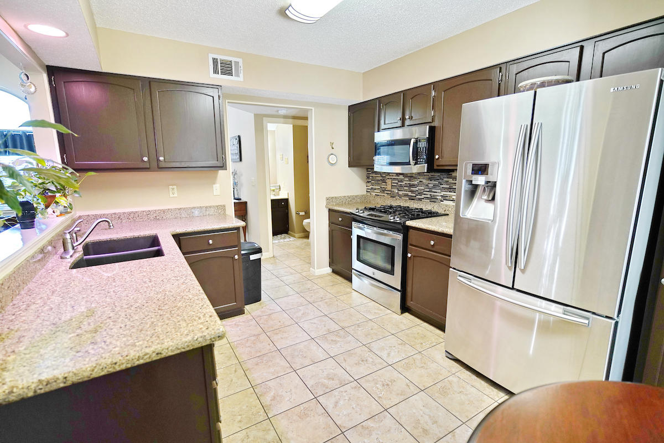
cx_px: 332
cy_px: 222
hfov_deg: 93.3
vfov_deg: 70.4
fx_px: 314
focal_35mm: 17
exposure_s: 1/80
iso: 640
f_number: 2.8
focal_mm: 17
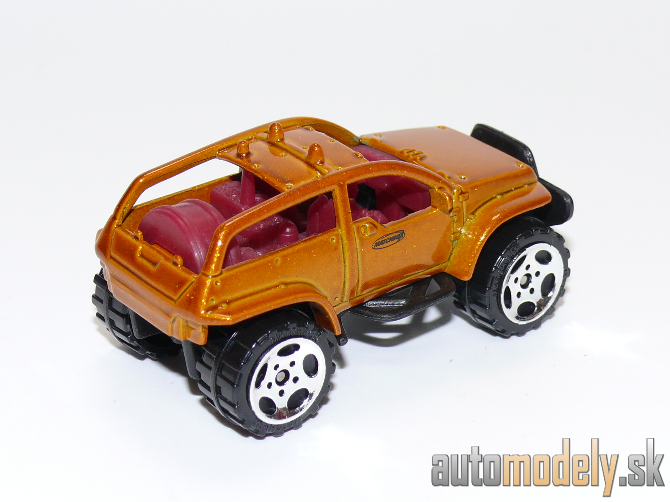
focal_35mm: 103
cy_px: 251
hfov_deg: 19.1
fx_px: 1994
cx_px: 335
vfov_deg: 14.4
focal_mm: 13.6
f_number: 4
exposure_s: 1/30
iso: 100
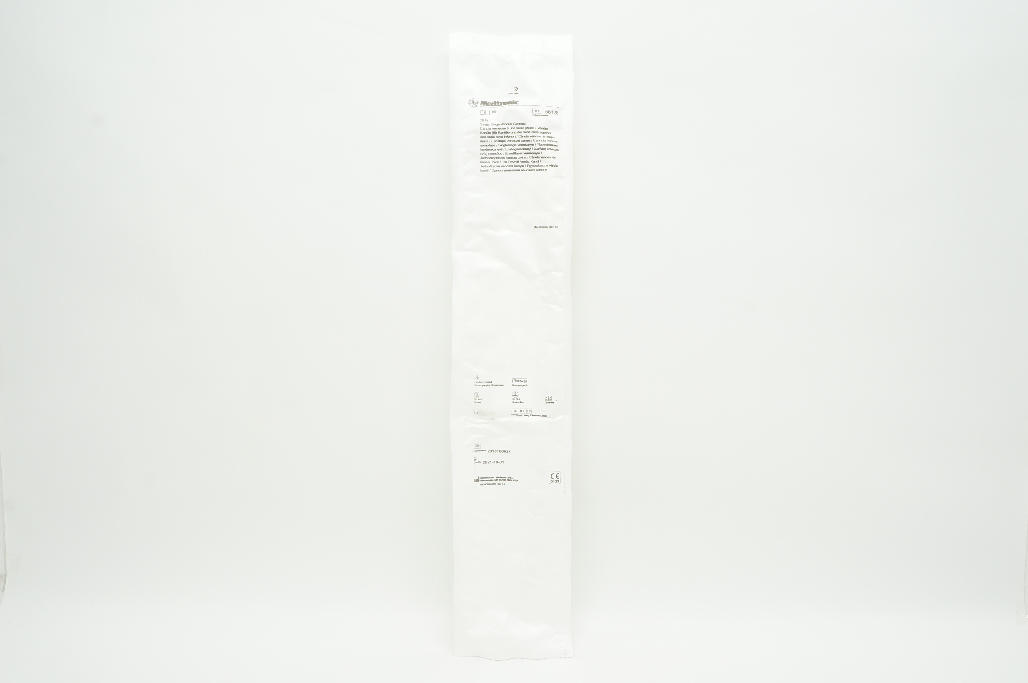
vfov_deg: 43.5
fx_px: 856
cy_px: 342
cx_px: 514
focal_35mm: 30
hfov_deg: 62.0
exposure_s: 1/15
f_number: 11
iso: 400
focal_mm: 20
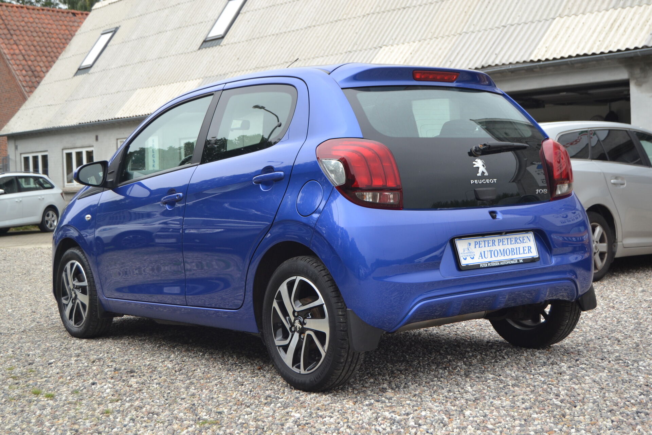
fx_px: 924
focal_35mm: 51
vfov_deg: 26.5
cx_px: 326
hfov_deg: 38.9
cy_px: 218
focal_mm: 34
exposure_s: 1/125
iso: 220
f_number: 5.6
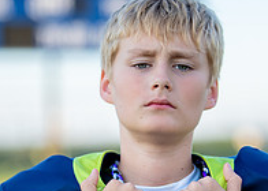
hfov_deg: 11.1
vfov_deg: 7.9
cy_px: 197
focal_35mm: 181
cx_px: 160
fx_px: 1378
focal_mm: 50
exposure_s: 1/2500
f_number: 1.2
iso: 160
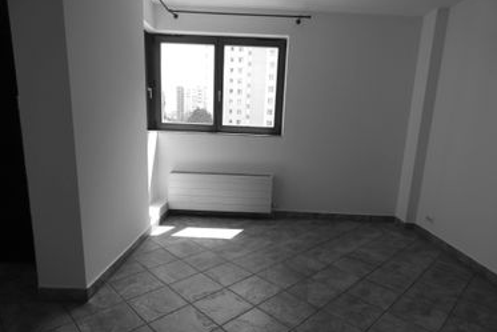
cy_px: 184
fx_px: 290
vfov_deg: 59.4
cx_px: 248
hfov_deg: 81.2
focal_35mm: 21
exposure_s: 1/200
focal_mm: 3.6
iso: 80
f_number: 2.8
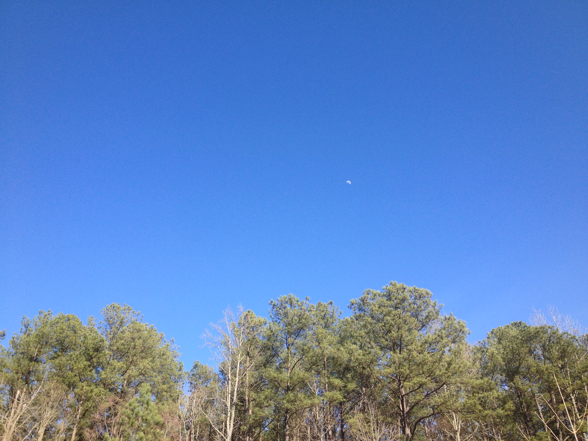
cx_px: 294
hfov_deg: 52.6
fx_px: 595
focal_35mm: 35
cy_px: 220
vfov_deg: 40.7
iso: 50
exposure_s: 1/789
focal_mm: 4.28
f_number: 2.4
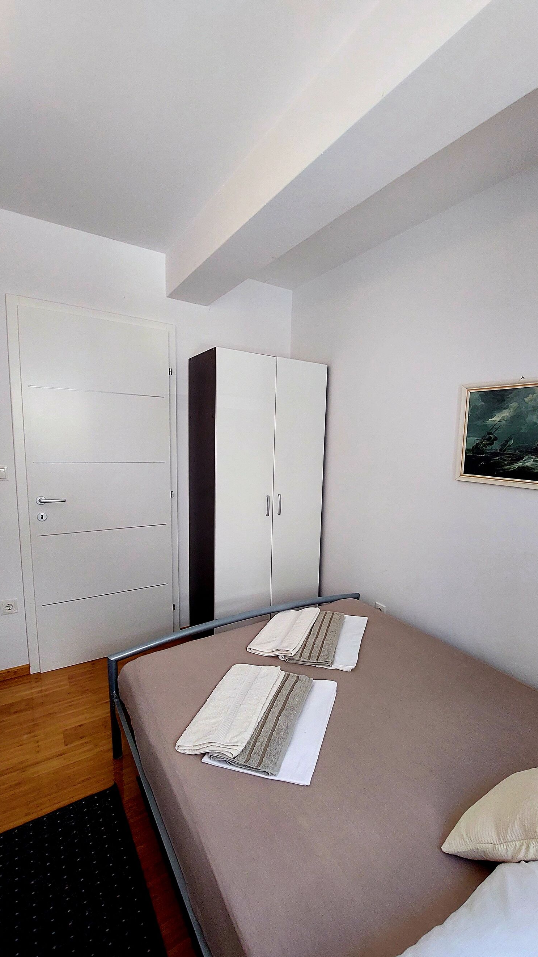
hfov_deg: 69.9
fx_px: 380
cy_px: 493
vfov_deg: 103.0
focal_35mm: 15
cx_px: 319
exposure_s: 1/100
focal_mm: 1.74
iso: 100
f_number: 2.2
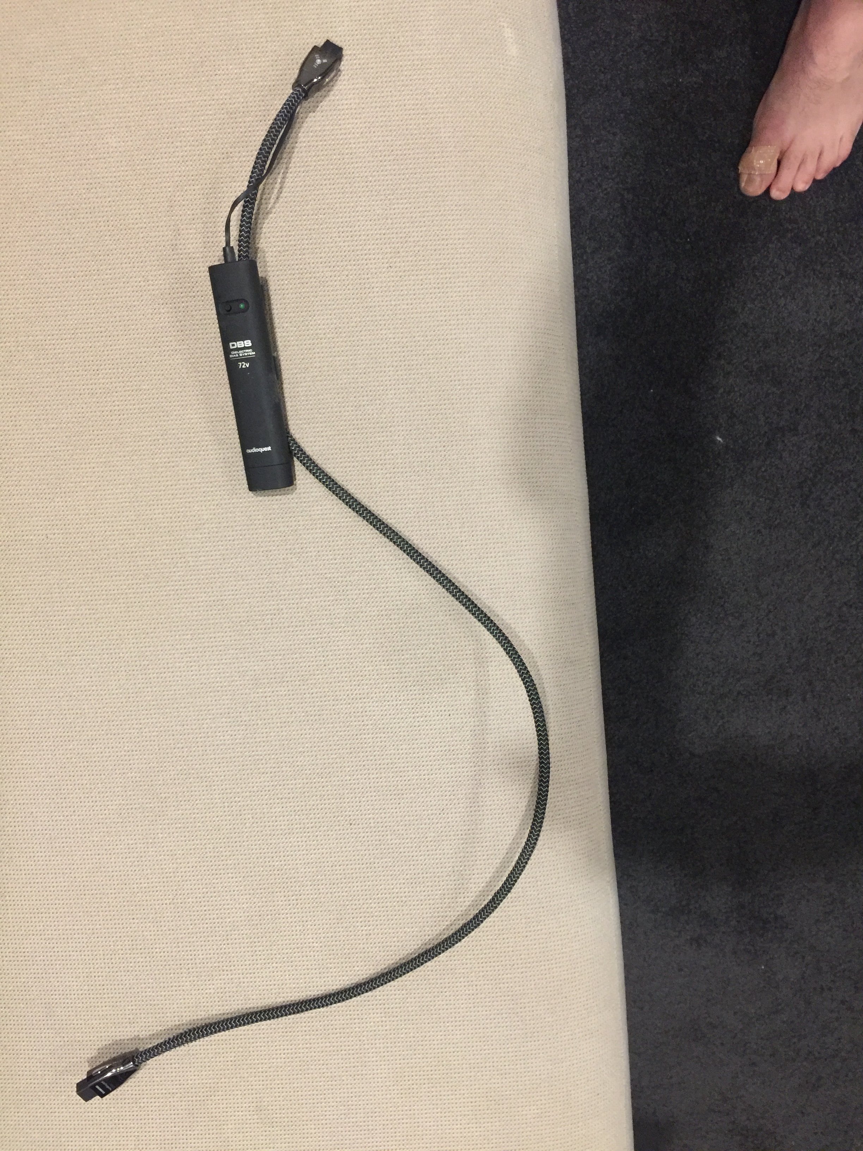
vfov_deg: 61.7
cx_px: 432
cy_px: 576
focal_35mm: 29
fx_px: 964
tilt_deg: -86.5
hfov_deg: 48.2
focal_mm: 4.15
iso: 160
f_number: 2.2
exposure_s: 1/17
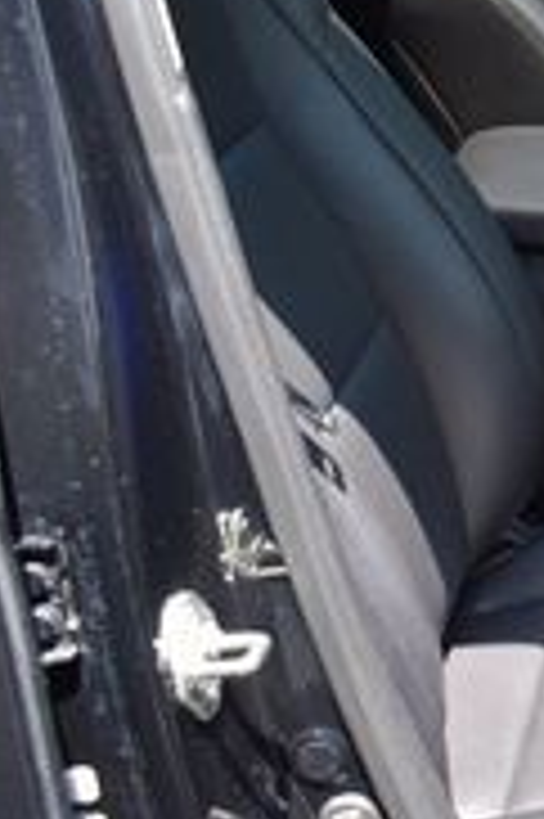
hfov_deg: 12.3
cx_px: 1160
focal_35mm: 95
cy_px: 245
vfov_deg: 21.4
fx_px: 2157
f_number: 5.6
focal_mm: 18
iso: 400
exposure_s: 1/250
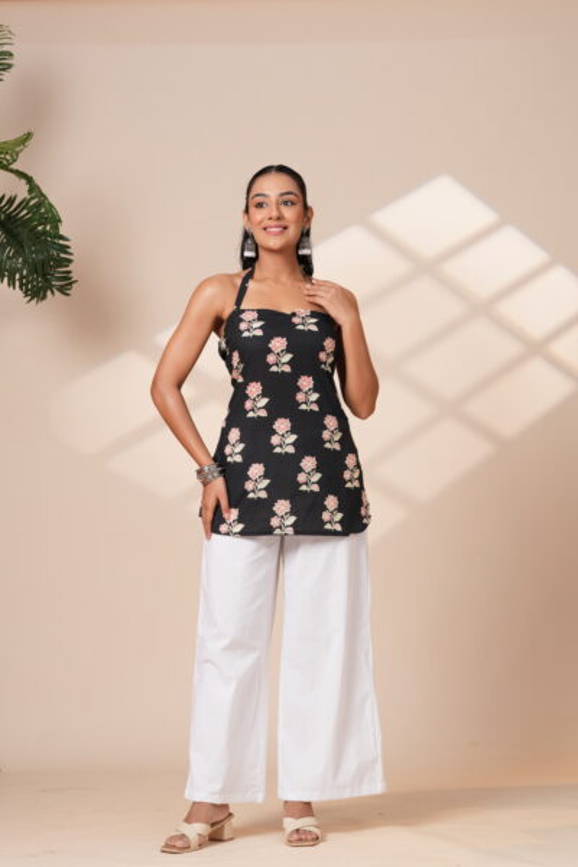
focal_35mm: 77
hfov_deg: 17.7
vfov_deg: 26.3
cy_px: 434
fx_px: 1854
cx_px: 289
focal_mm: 77
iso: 640
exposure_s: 1/160
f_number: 5.6
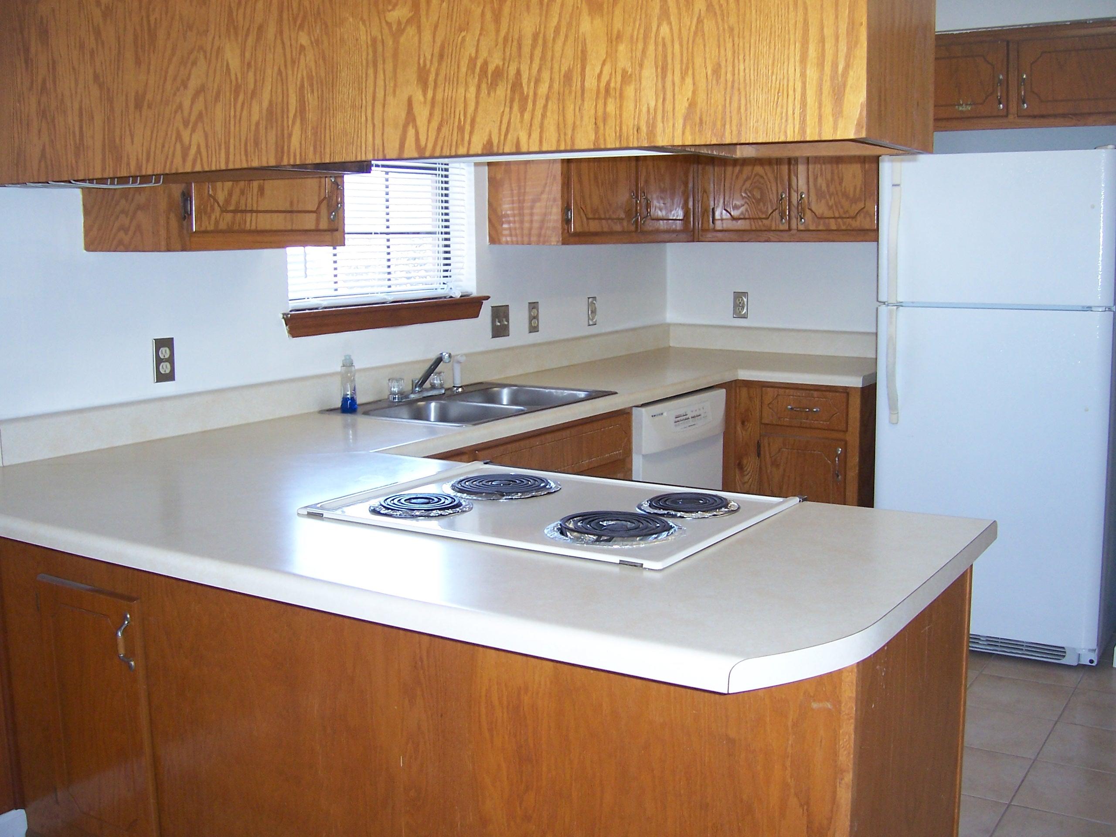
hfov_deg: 51.4
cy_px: 418
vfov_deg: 39.7
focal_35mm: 36
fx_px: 1161
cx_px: 558
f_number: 3
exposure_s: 1/60
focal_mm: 6
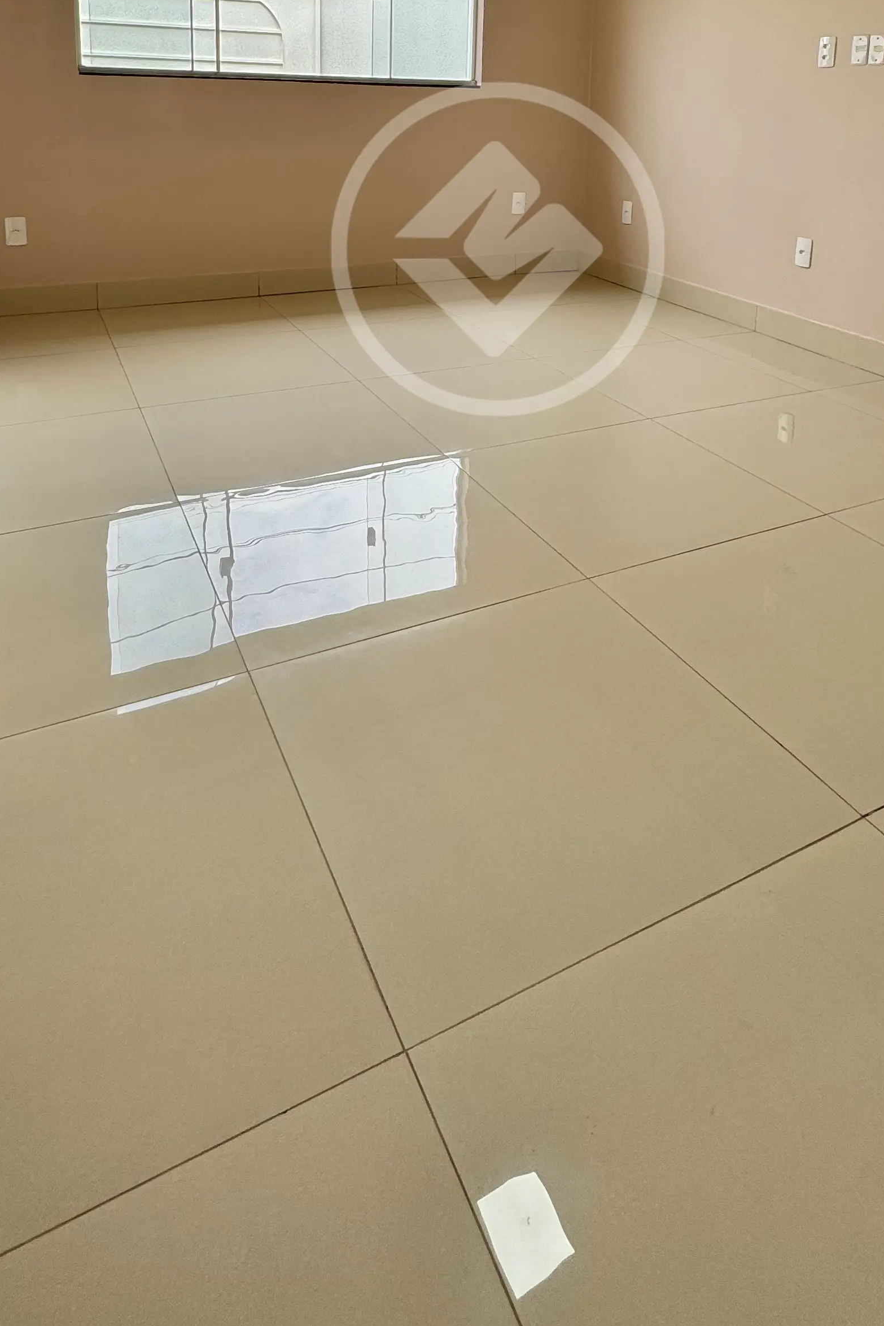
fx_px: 920
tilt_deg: -10.5
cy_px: 249
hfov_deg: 51.2
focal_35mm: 25
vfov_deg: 64.6
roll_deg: -1.7
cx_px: 498
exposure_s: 1/222
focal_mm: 2.22
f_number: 2.2
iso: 40
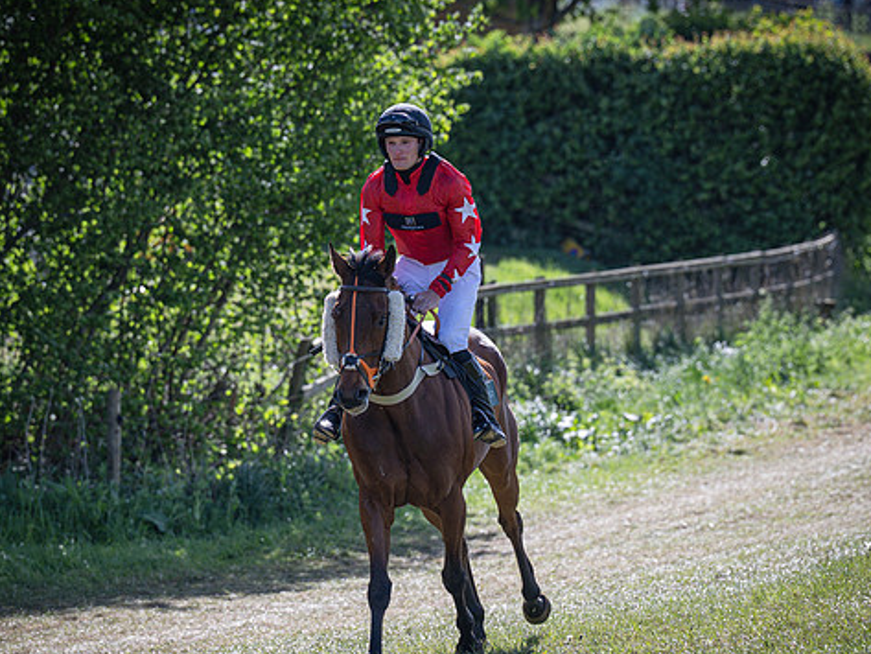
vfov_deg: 4.6
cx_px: 351
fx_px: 8079
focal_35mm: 321
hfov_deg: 6.2
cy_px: 356
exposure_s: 1/1250
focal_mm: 175
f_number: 4
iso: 400
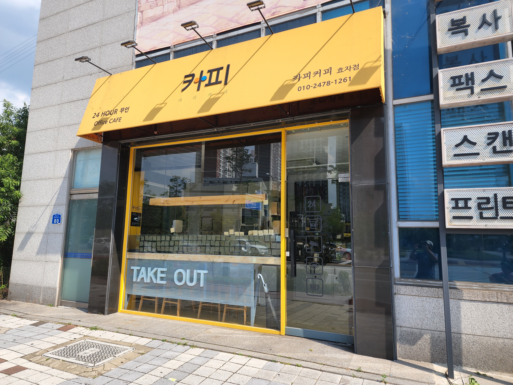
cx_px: 256
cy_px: 192
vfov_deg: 58.9
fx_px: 341
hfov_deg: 73.9
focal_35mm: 23
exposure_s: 1/631
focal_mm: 6.4
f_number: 1.8
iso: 12
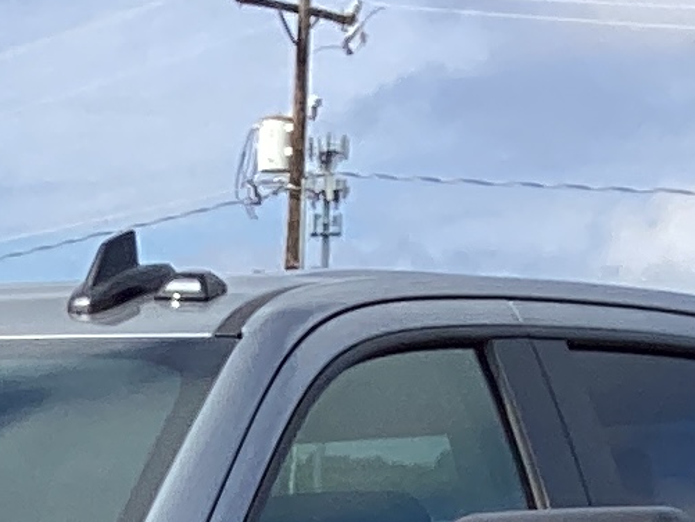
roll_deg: +0.6
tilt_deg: -10.5
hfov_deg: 9.6
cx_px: -268
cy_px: 1442
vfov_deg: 6.8
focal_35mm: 202
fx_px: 4057
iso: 25
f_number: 2.4
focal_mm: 3.3
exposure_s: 1/959
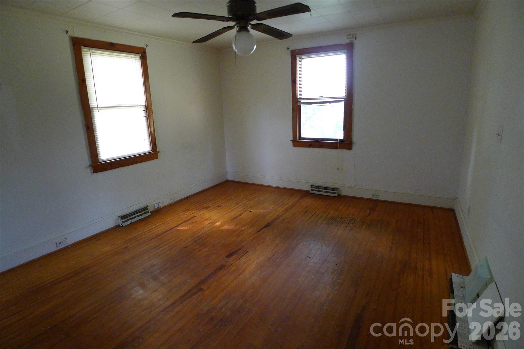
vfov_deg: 53.1
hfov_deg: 73.7
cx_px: 262
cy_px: 174
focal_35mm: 24
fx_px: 349
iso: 400
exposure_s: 1/60
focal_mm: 5.1
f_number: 2
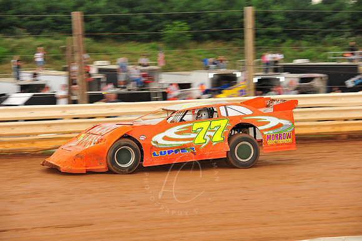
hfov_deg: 16.4
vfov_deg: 11.0
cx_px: 181
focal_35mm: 125
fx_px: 1256
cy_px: 120
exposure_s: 1/320
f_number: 7.1
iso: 800
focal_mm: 125
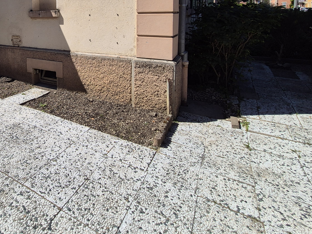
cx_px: 56
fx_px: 207
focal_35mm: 23
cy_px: 34
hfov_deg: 66.1
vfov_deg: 53.3
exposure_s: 1/3552
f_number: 2.2
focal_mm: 2.2
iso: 50
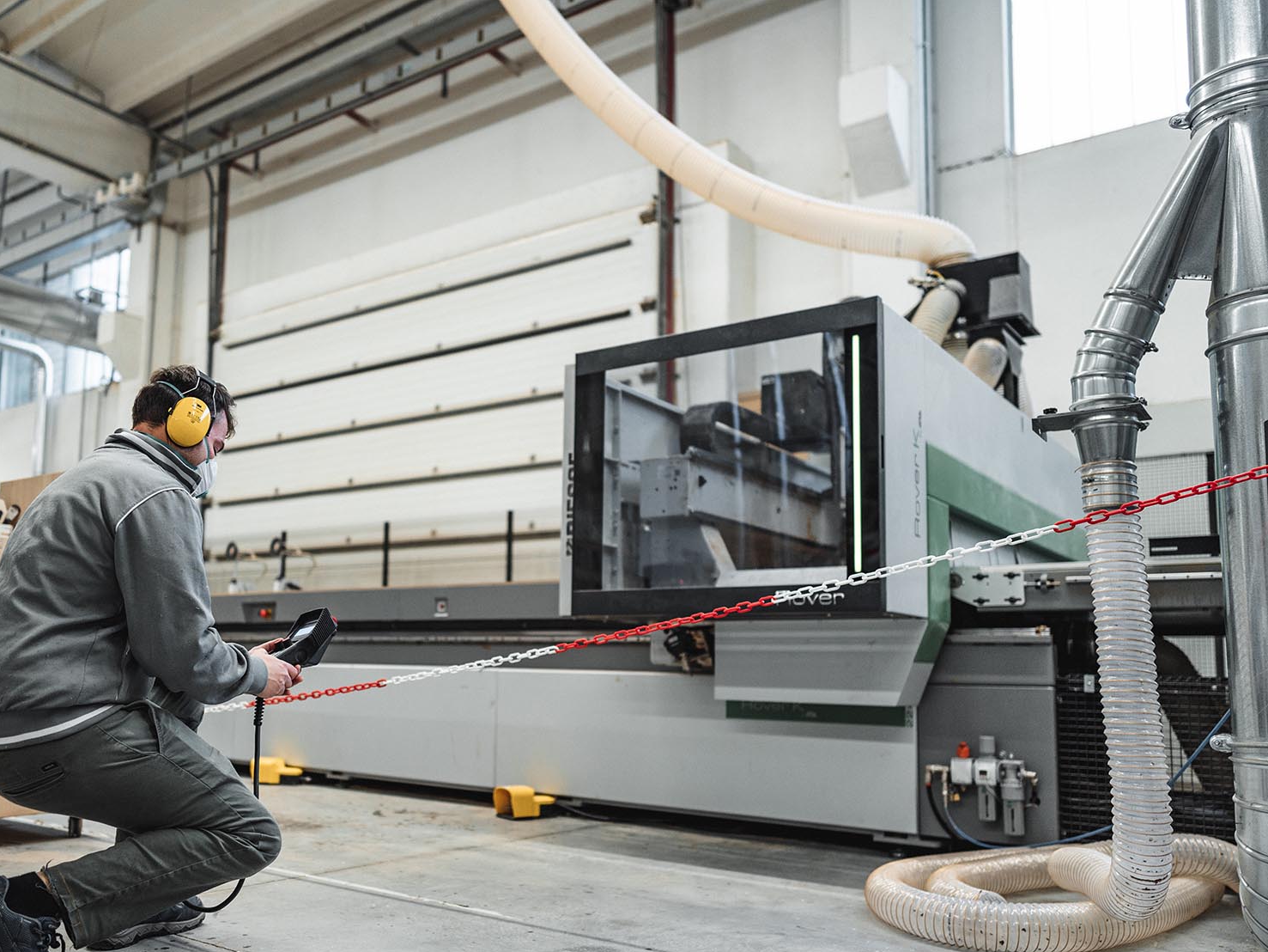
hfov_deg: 59.3
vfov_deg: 46.6
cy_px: 549
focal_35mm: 30
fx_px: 1099
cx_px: 491
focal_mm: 24
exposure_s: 1/250
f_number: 1.4
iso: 400
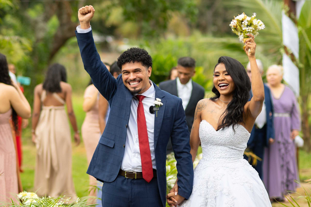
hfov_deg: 16.1
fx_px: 1101
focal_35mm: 128
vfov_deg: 10.8
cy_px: 104
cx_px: 156
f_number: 2.2
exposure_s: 1/1250
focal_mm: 85
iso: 320
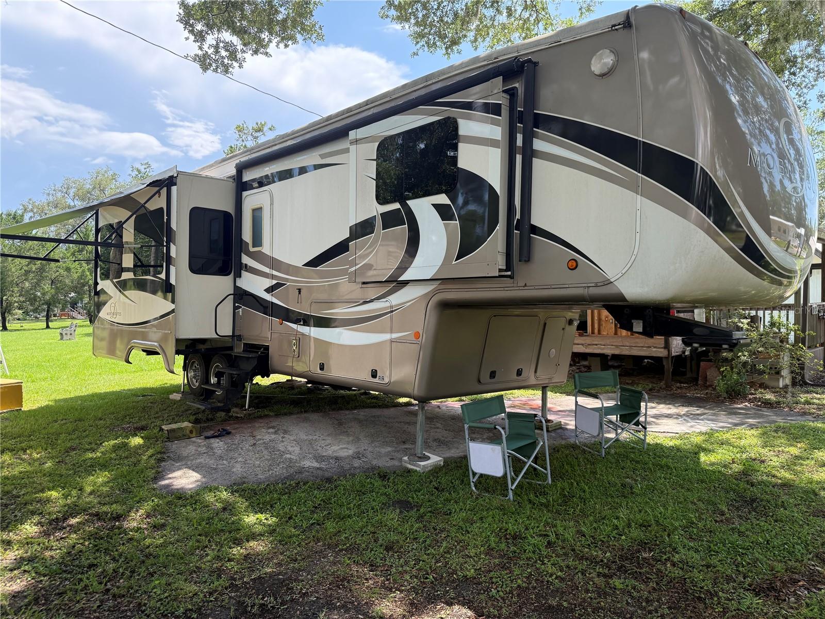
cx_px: 412
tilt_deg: -1.8
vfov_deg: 56.8
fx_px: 572
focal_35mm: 24
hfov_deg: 71.6
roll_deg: +0.6
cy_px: 310
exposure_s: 1/1122
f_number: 1.78
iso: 100
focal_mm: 6.76
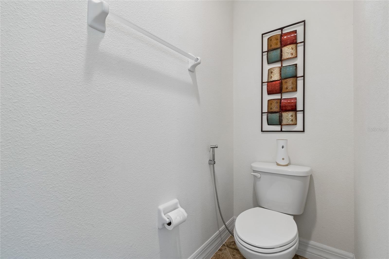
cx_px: 194
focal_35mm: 15
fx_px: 162
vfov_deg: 77.3
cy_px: 130
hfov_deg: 100.4
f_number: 7.1
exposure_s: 1/2
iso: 100
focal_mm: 10
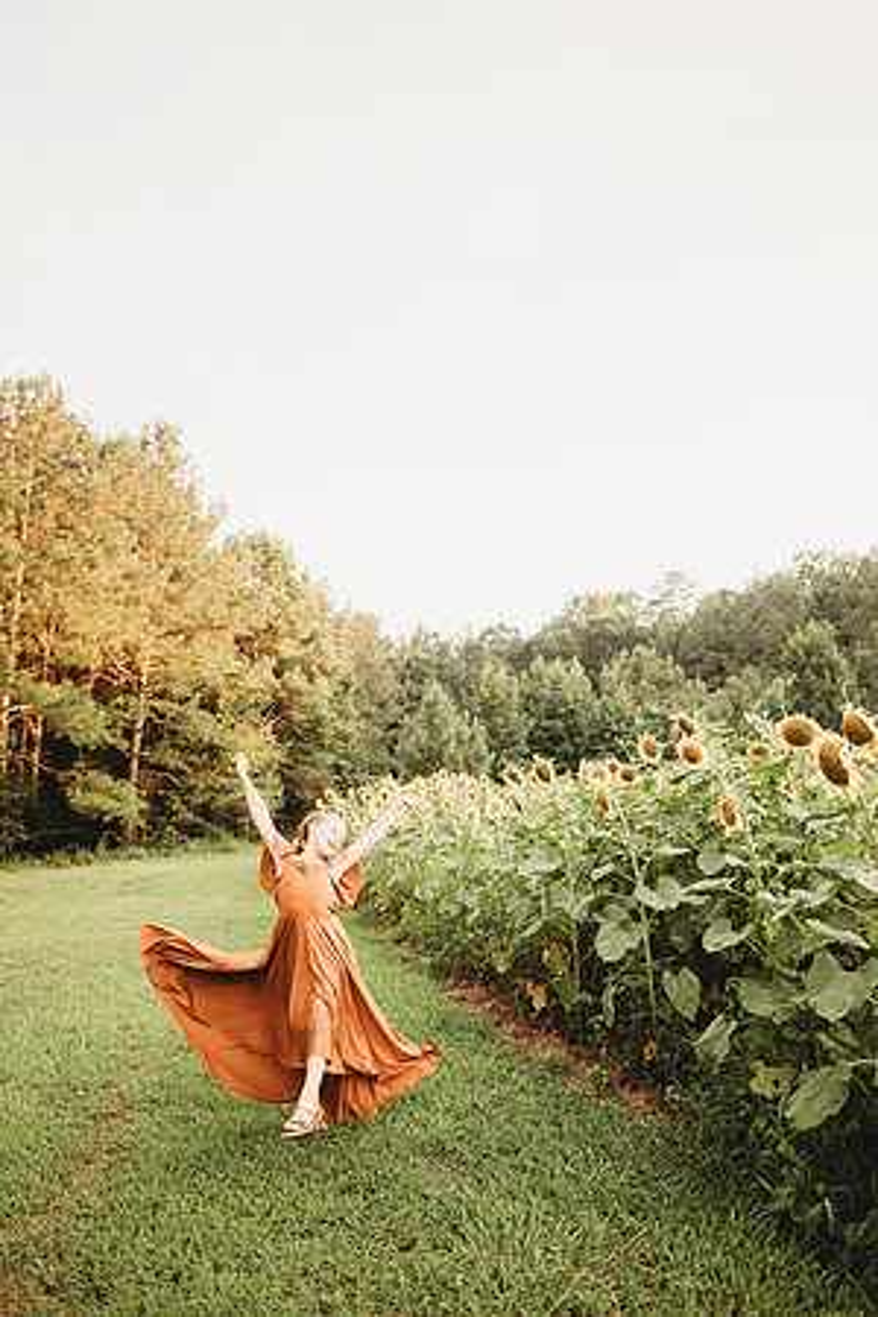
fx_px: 878
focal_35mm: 24
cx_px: 439
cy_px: 658
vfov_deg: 73.7
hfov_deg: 53.1
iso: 125
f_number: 2.2
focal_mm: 24
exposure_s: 1/400
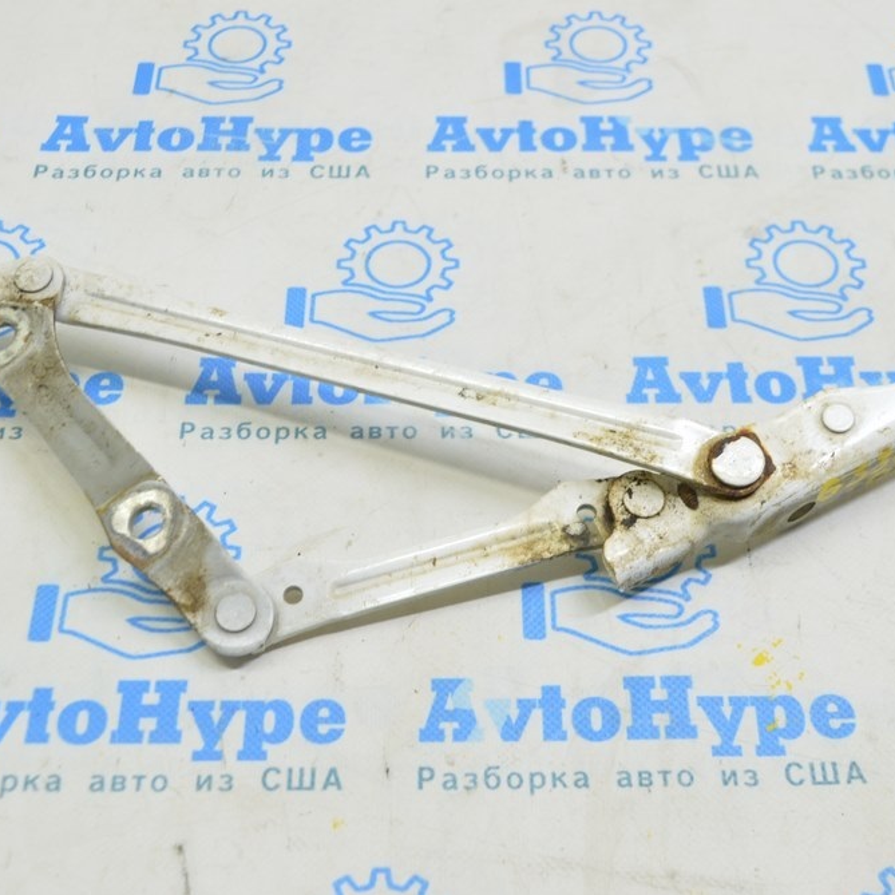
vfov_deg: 32.4
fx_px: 1540
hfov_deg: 32.4
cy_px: 445
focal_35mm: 53
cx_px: 476
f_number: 5.6
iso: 400
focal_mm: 27
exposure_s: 1/20
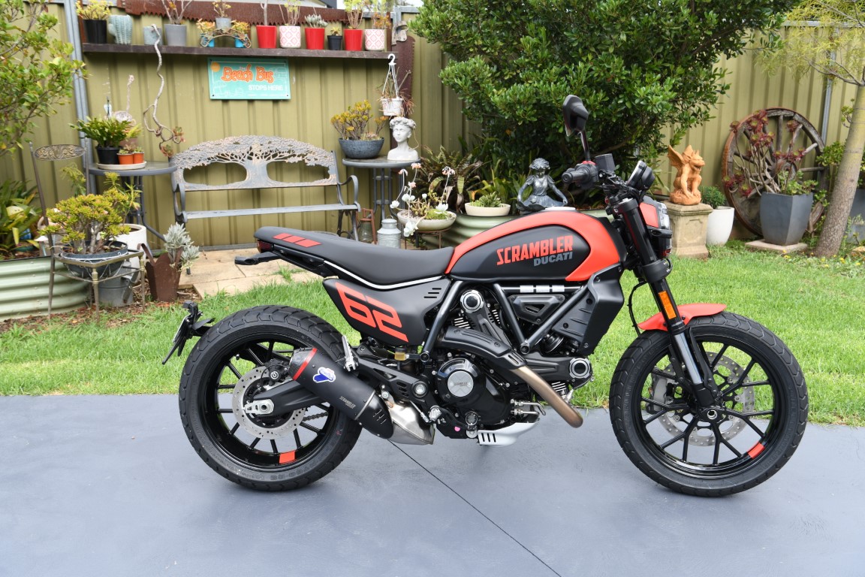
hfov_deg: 53.1
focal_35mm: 36
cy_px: 288
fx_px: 865
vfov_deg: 36.9
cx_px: 432
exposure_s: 1/100
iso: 140
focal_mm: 36
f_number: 8
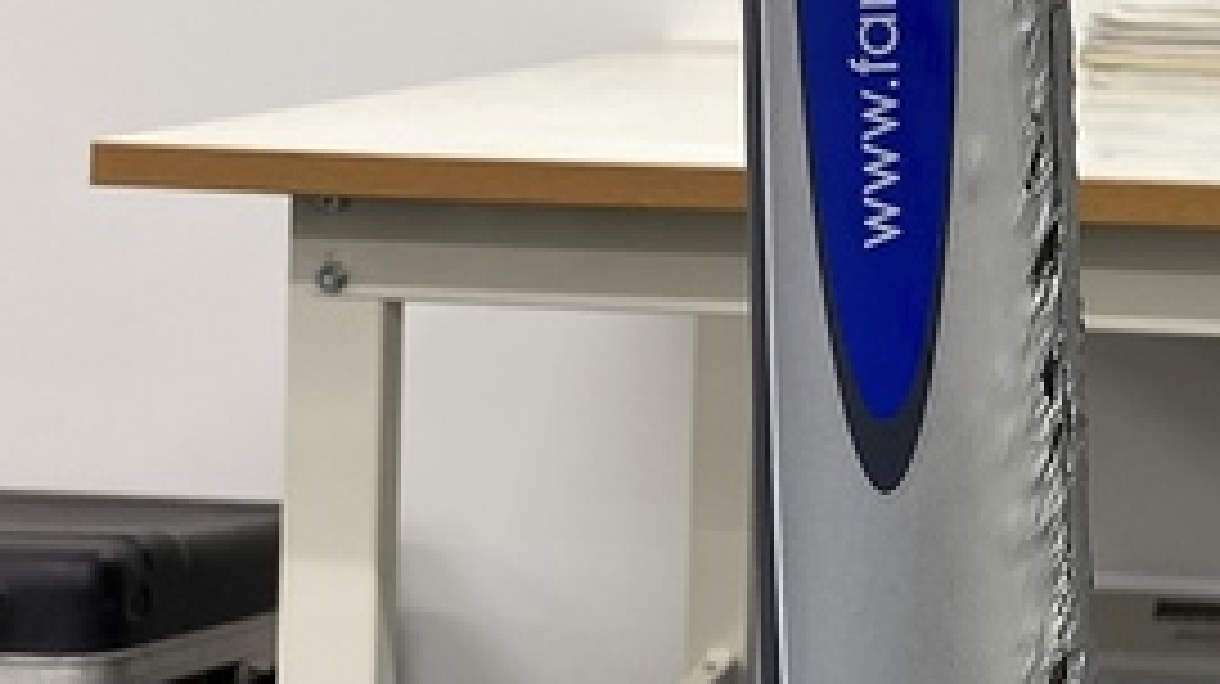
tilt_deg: +0.5
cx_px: 1202
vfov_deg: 17.2
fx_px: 2166
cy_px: -108
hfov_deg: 29.5
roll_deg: -1.3
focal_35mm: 67
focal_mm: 4.25
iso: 64
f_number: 1.8
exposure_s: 1/100
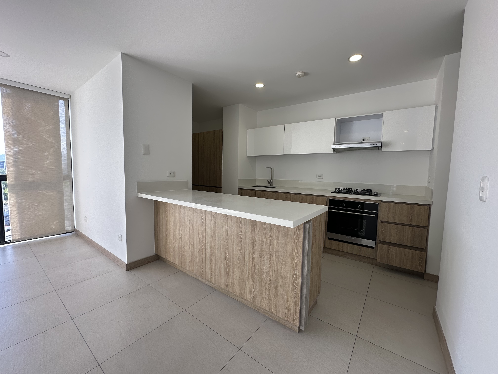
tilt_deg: -3.7
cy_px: 187
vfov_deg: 85.7
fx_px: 201
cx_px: 249
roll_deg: -2.4
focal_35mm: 14
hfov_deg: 102.1
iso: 40
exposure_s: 1/114
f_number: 2.2
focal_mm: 2.22
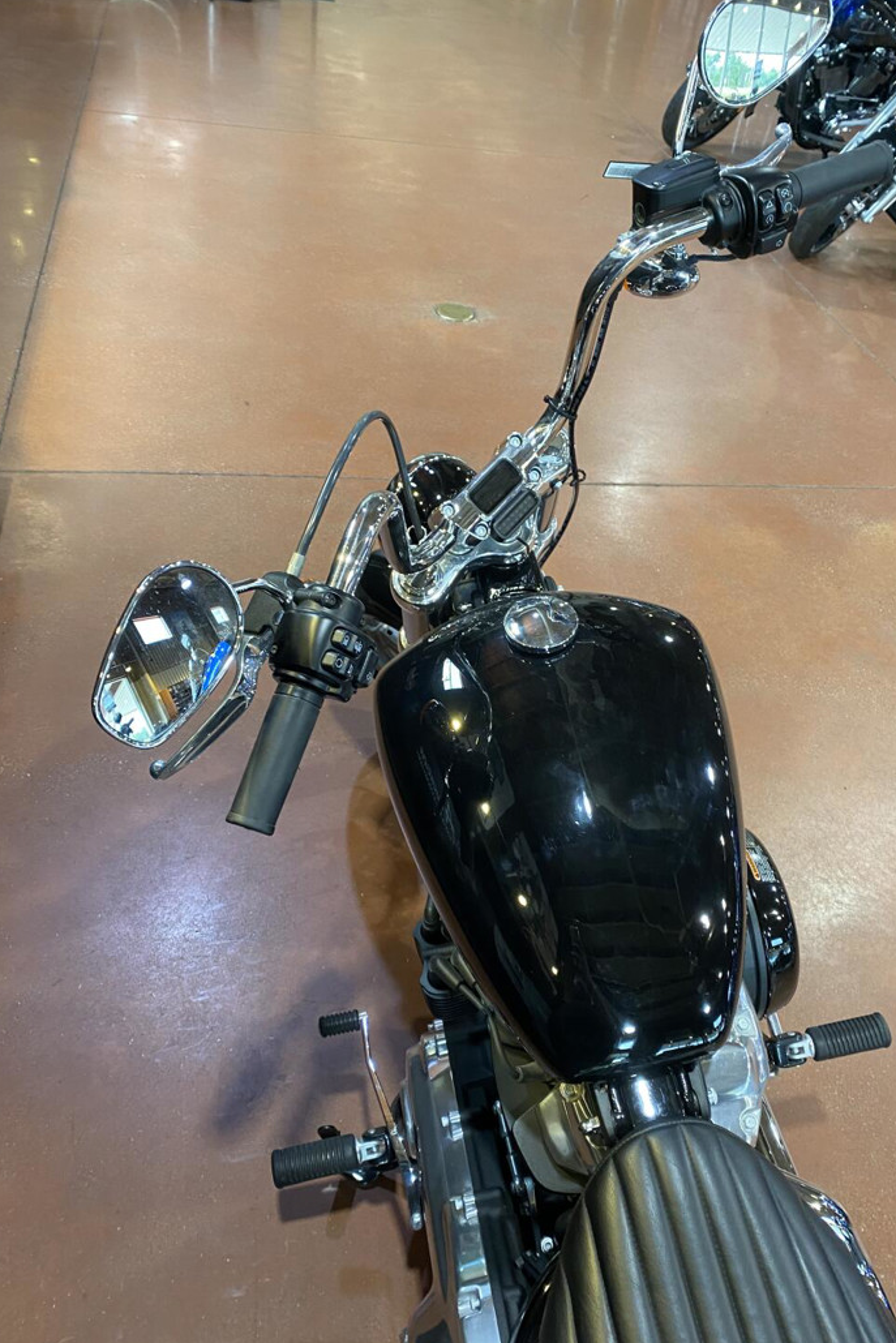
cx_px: 493
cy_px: 688
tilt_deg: -39.9
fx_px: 1045
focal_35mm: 28
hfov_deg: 46.3
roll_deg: -12.2
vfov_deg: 65.5
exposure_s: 1/60
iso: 250
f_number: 1.8
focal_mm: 4.25
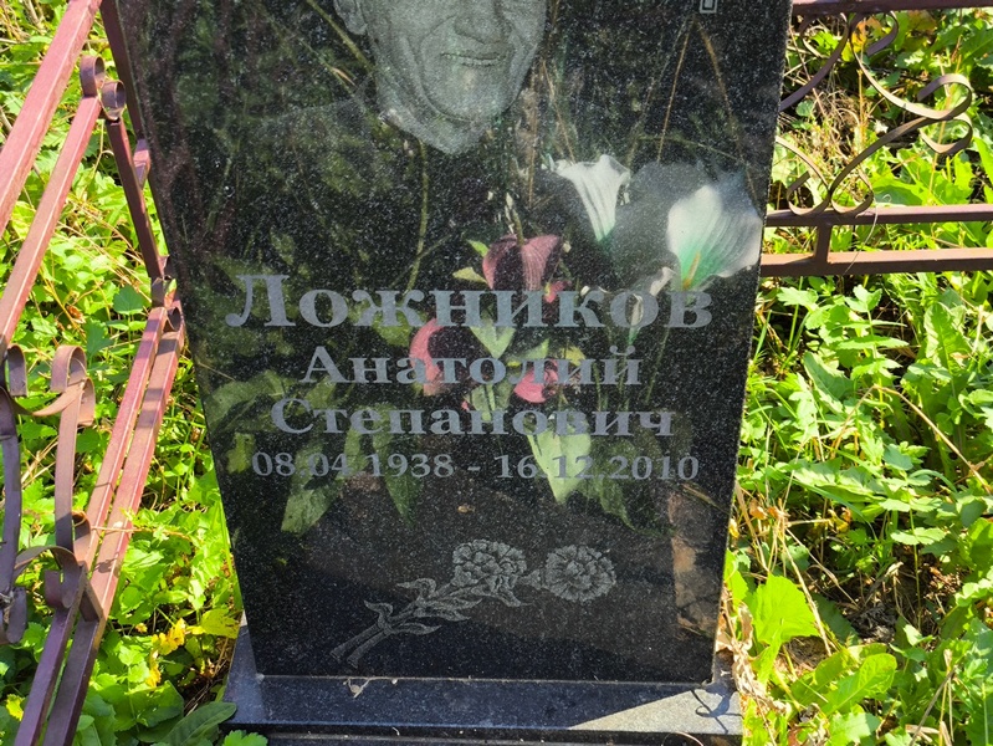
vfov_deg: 29.1
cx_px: 496
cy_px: 373
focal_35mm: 50
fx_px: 1435
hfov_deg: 38.2
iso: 50
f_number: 1.7
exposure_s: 1/318
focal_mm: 4.71
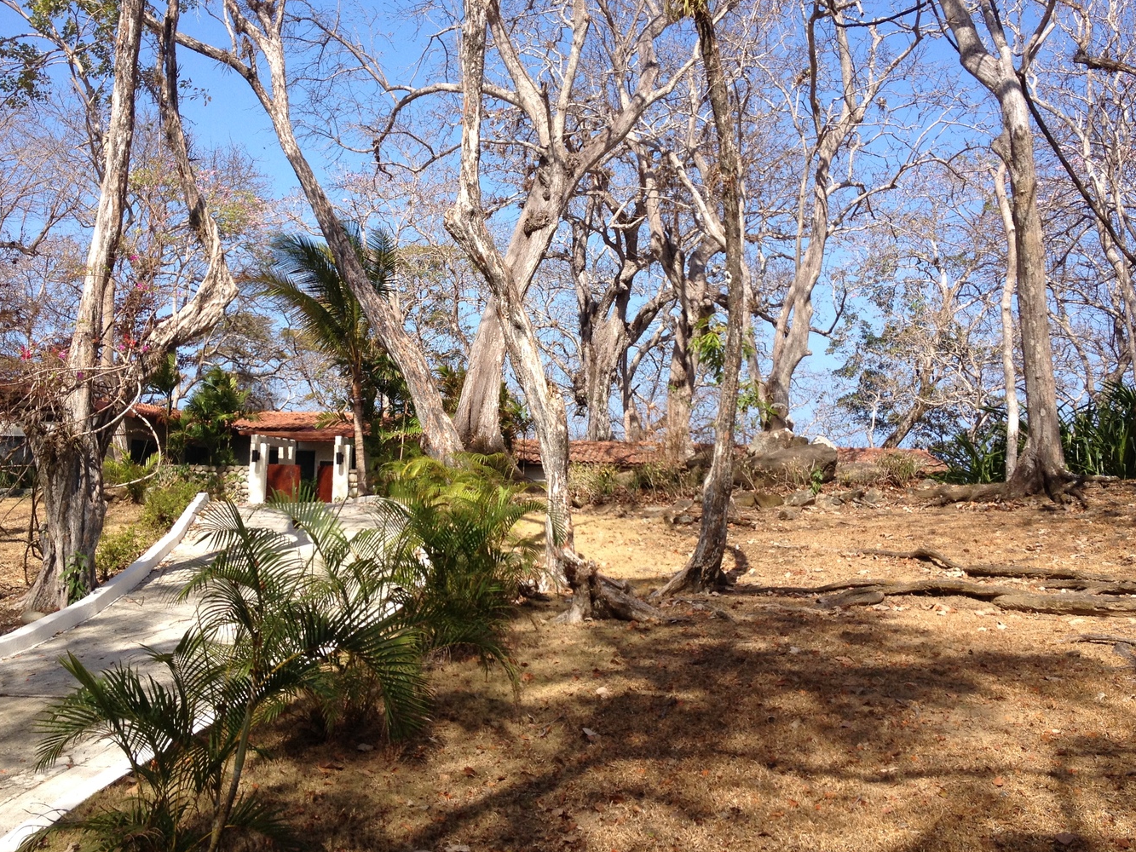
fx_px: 1378
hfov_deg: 44.7
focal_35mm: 42
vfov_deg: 34.3
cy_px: 347
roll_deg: -1.0
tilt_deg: +3.8
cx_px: 495
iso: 50
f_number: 2.4
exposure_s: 1/1175
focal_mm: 4.28
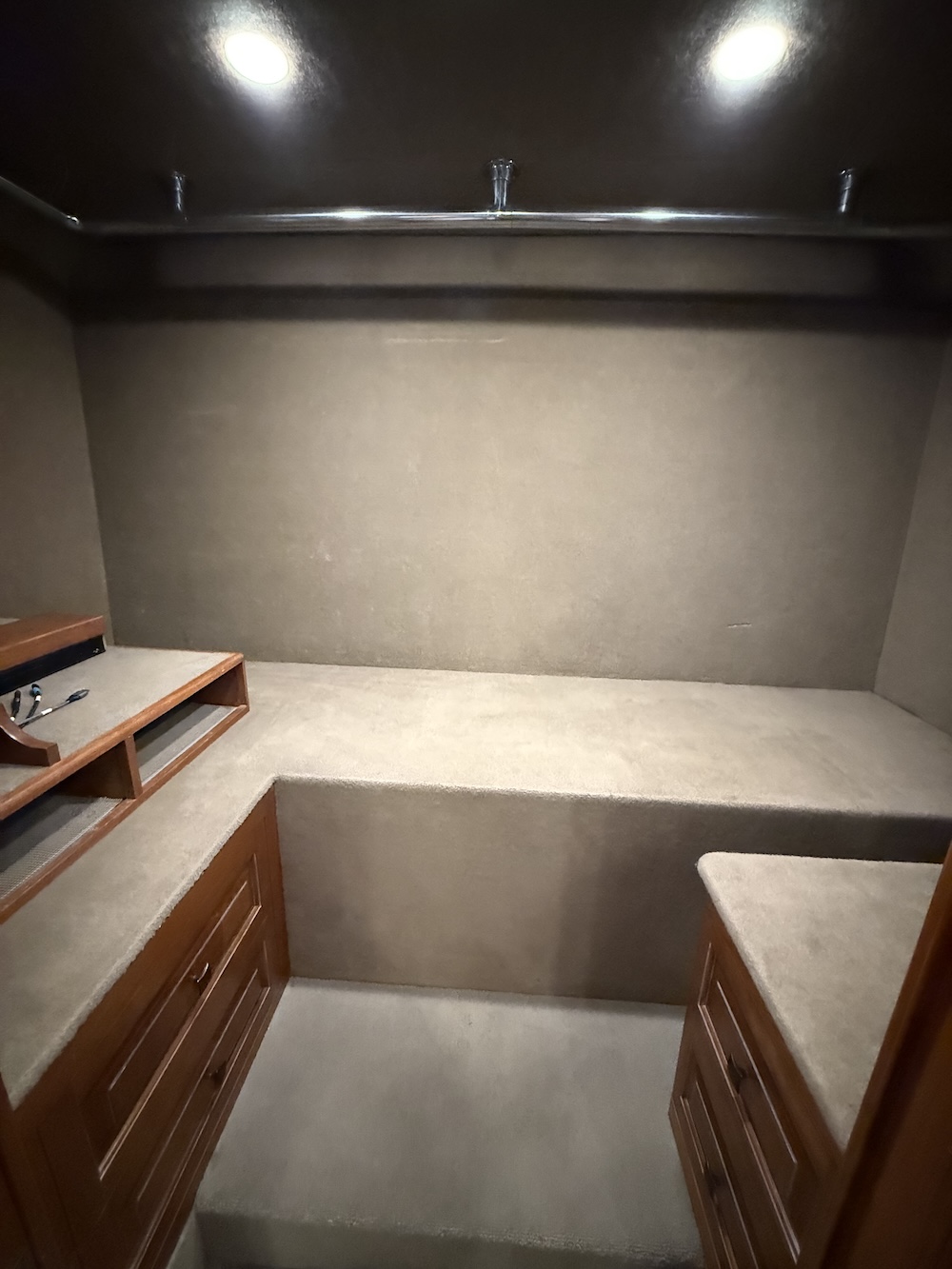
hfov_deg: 85.7
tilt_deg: -15.7
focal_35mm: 14
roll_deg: -2.1
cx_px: 476
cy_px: 634
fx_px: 513
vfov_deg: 102.1
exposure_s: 1/40
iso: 1600
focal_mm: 2.22
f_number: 2.2
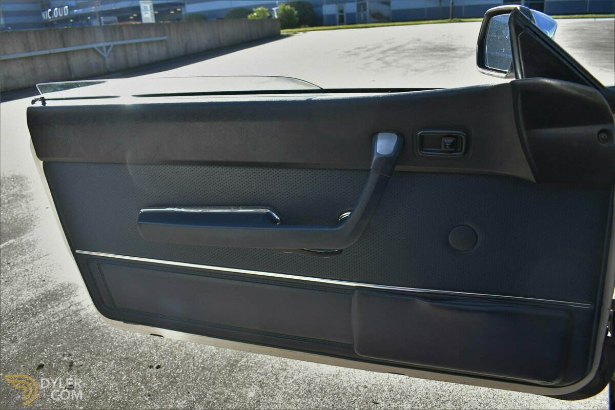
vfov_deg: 47.9
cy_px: 205
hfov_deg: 67.4
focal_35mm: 27
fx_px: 461
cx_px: 308
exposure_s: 1/250
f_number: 5.6
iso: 200
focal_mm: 18
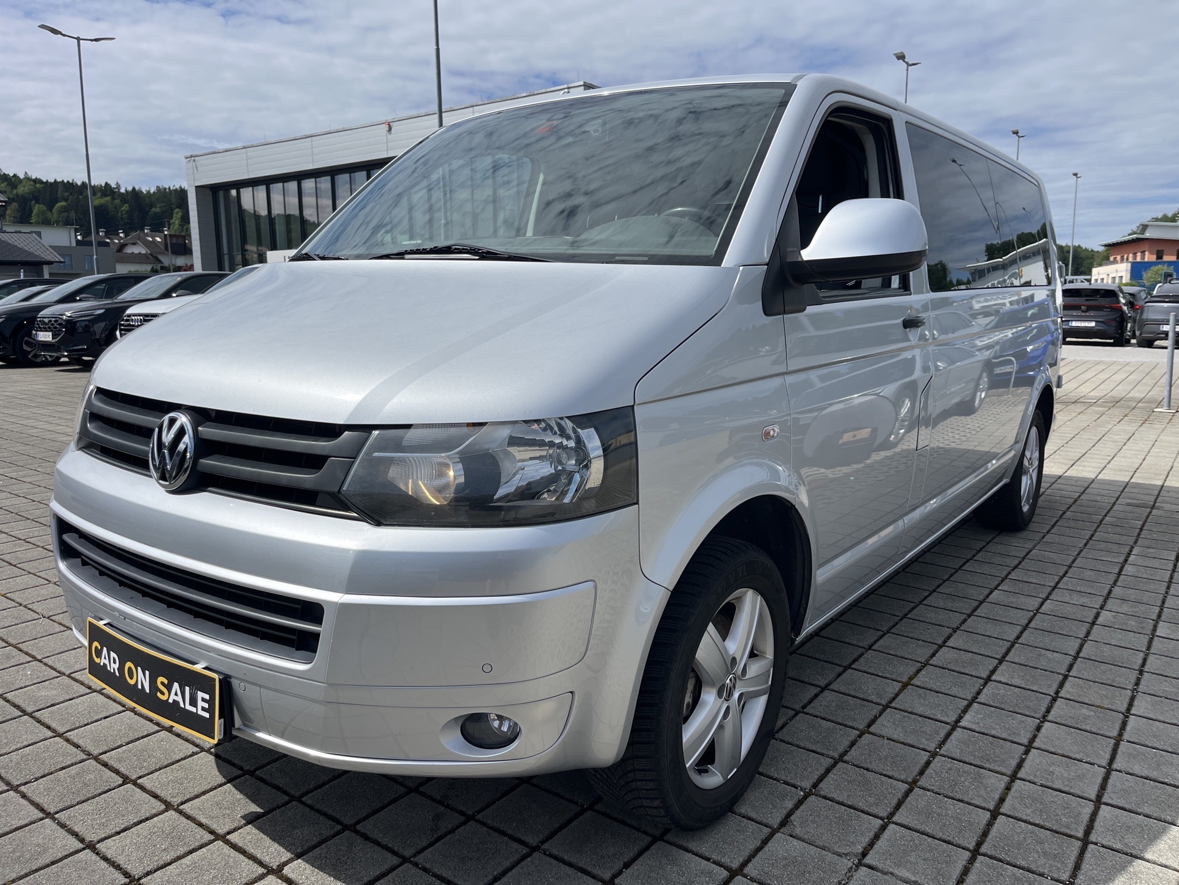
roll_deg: +1.5
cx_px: 590
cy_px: 442
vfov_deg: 53.1
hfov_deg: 67.3
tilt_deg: -8.3
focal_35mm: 26
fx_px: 886
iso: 50
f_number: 1.6
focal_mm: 5.1
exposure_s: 1/6173
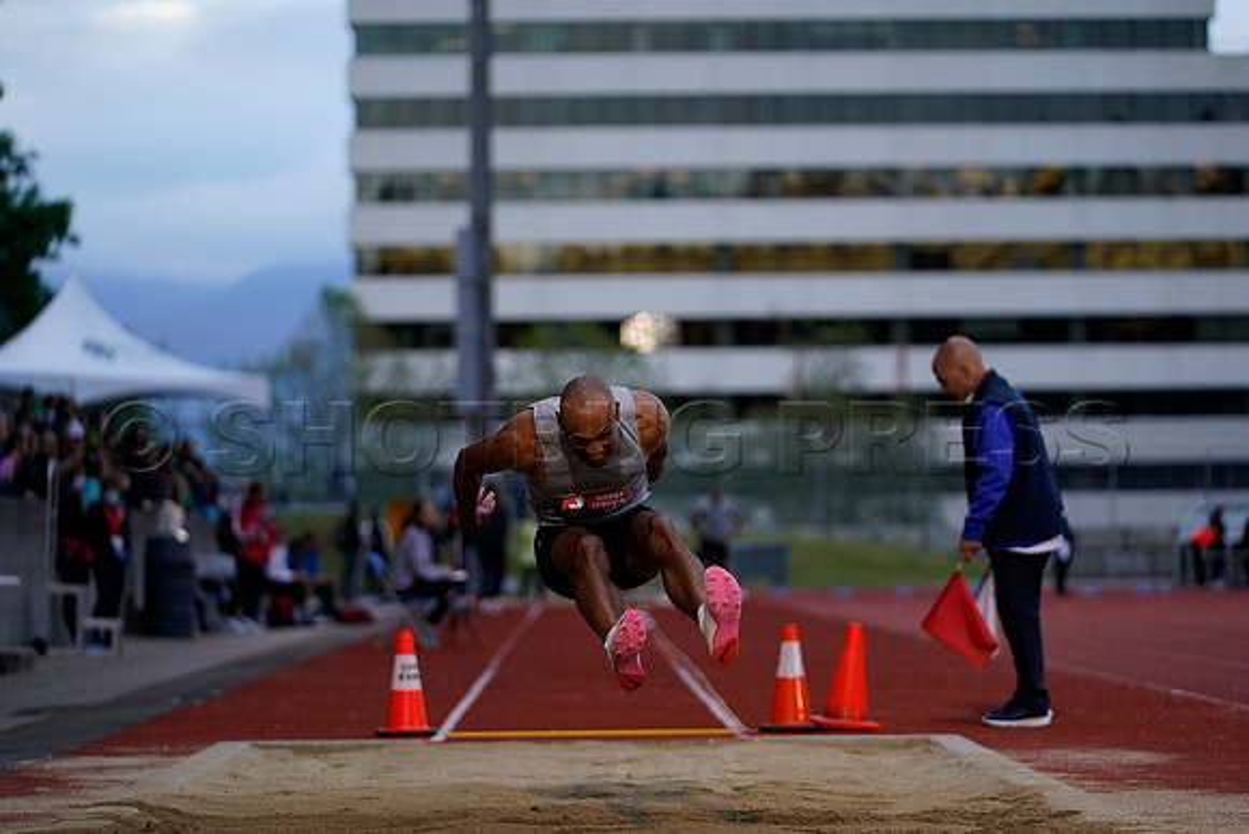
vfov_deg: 10.2
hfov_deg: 15.2
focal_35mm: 135
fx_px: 4685
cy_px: 417
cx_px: 624
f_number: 2.8
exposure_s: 1/1600
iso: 2000
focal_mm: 135
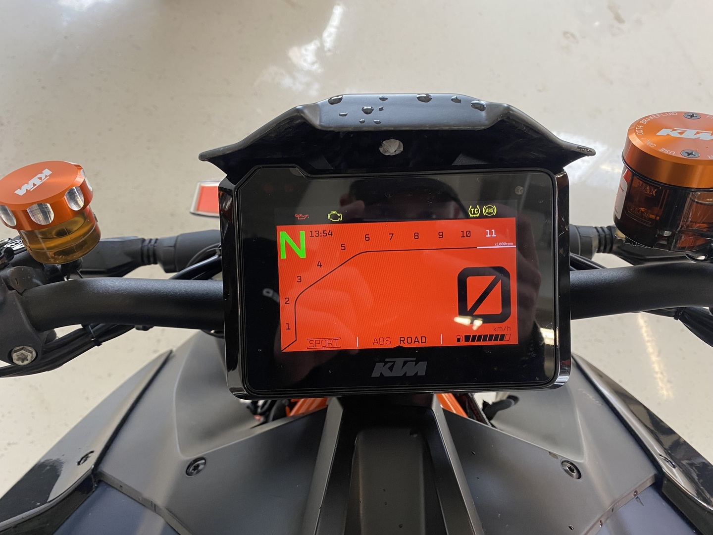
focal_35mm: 26
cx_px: 356
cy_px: 268
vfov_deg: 53.1
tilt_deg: -53.6
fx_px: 536
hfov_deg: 67.3
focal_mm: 4.25
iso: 100
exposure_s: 1/50
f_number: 1.8
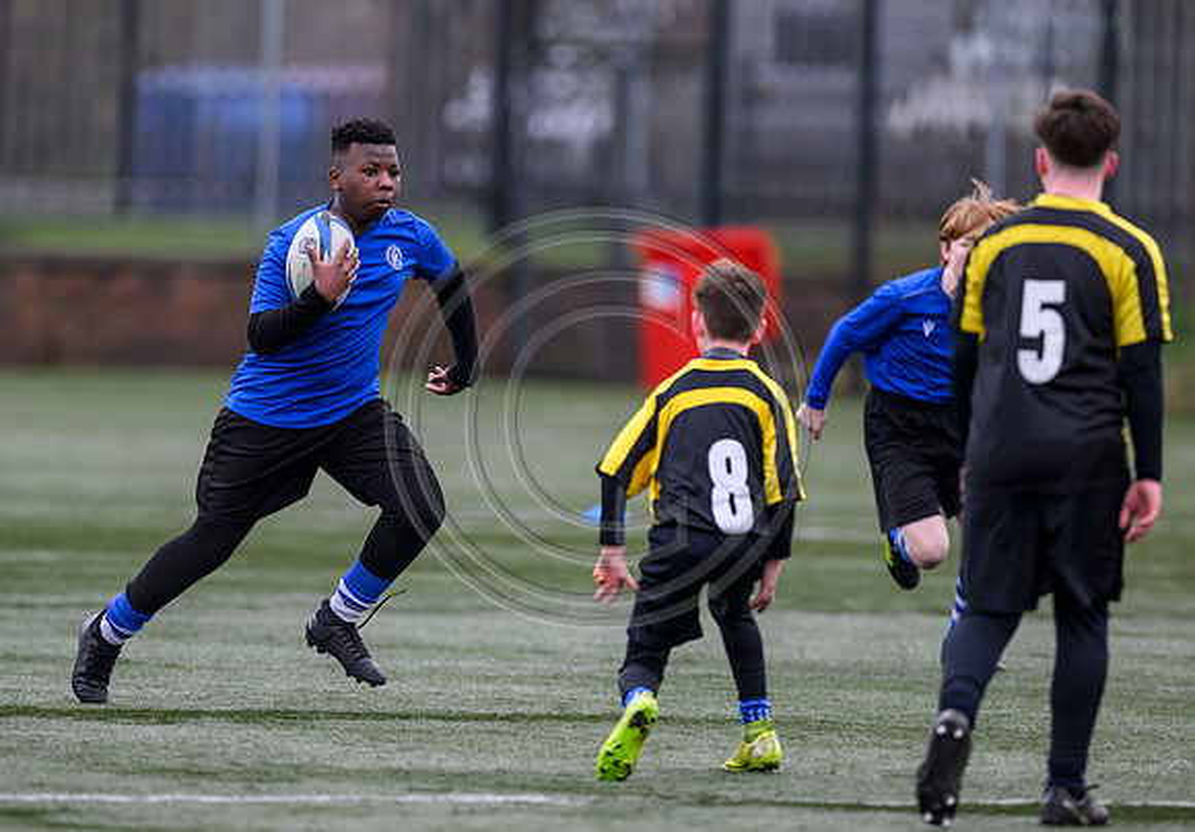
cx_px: 464
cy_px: 404
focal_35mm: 485
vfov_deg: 2.9
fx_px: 16322
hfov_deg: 4.2
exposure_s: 1/1600
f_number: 3.5
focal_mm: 400
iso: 500
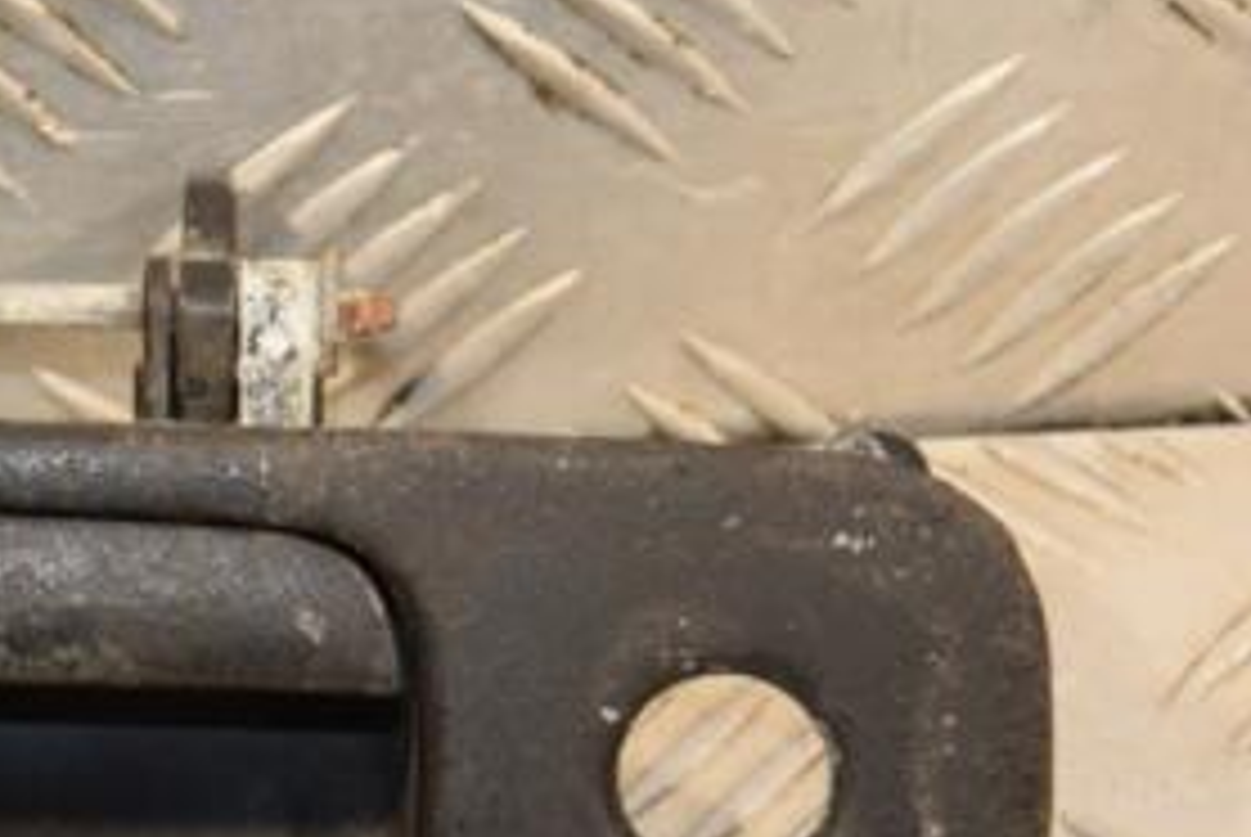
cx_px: 14
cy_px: 702
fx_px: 10123
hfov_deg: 7.0
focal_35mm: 291
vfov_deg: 4.7
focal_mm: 90
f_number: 5.6
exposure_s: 1/100
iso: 800
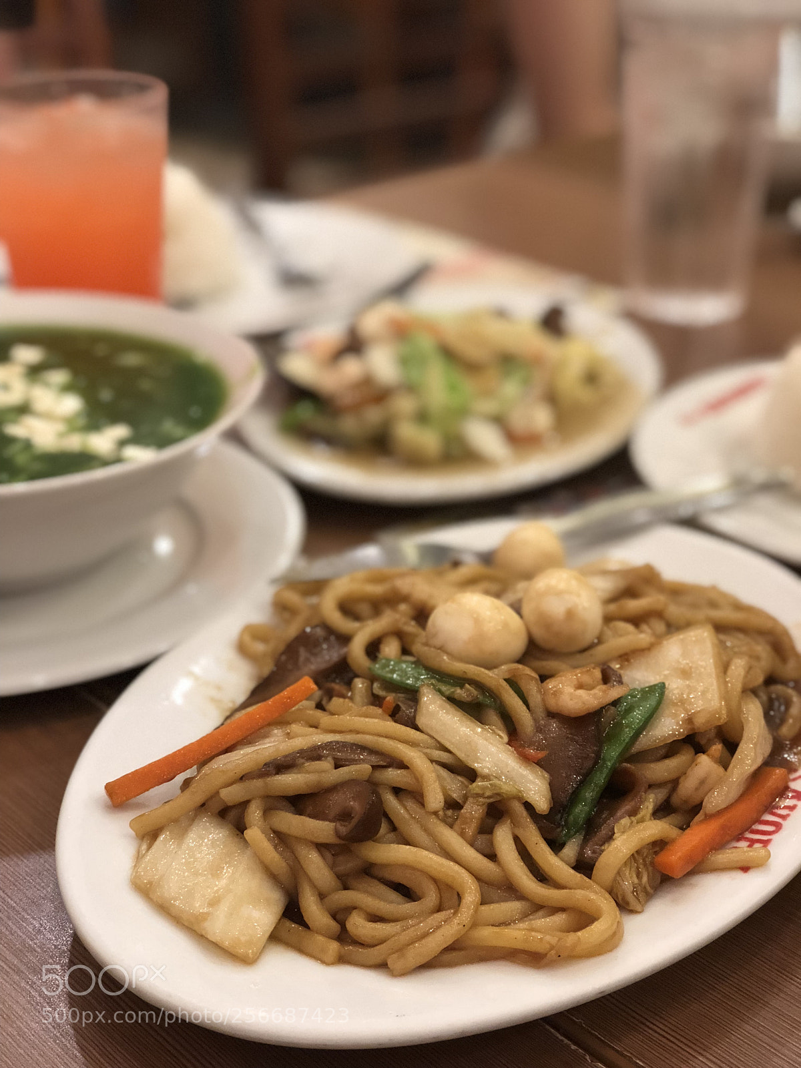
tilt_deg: -27.2
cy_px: 534
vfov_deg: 33.8
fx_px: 1759
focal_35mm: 57
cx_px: 400
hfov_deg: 25.7
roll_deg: +0.3
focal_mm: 6.6
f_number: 2.8
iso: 500
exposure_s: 1/60
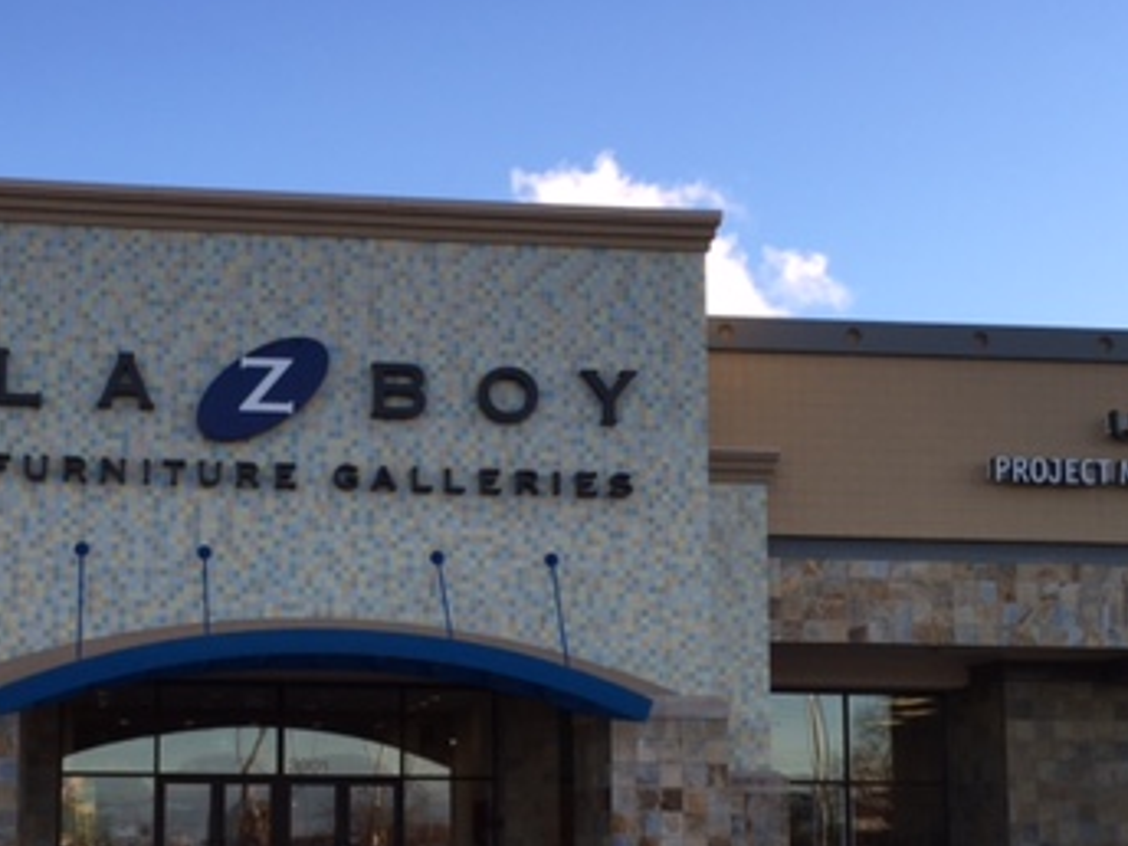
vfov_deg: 26.4
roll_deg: +0.0
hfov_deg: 35.0
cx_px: 334
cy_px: 702
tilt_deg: +6.8
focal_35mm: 54
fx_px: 1760
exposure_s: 1/380
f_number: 2.2
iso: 32
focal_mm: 4.15
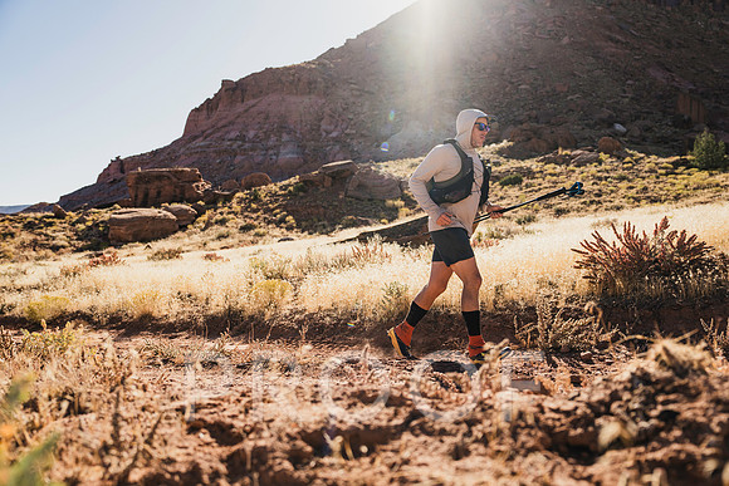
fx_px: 608
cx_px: 364
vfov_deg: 43.6
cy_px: 243
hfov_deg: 61.9
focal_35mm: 30
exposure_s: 1/500
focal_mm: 30
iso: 125
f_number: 3.2
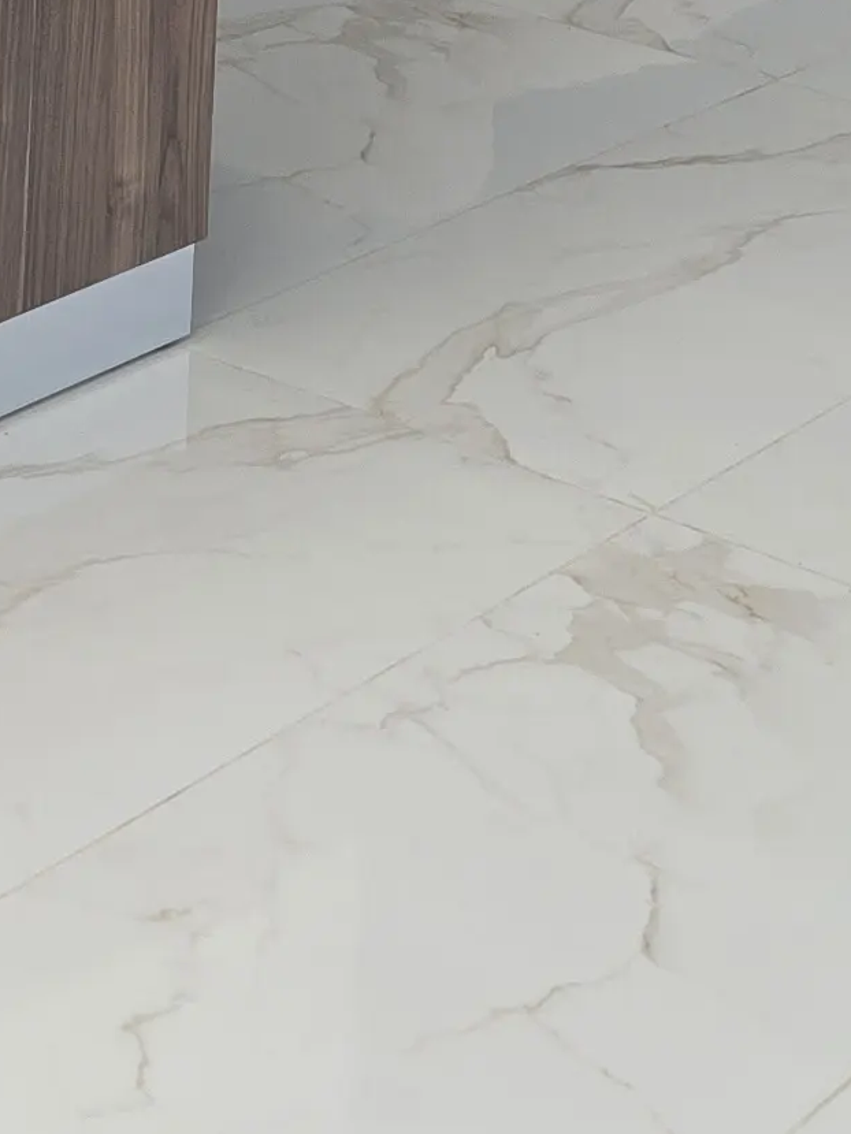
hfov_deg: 13.3
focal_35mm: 111
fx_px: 3637
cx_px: 436
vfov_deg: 14.6
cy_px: -1134
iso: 50
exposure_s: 1/180
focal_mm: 6.3
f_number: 1.7
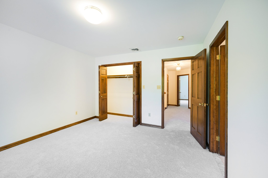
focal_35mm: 14
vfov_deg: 81.2
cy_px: 89
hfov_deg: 104.3
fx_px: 104
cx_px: 134
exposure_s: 1/8
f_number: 8
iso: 400
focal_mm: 14
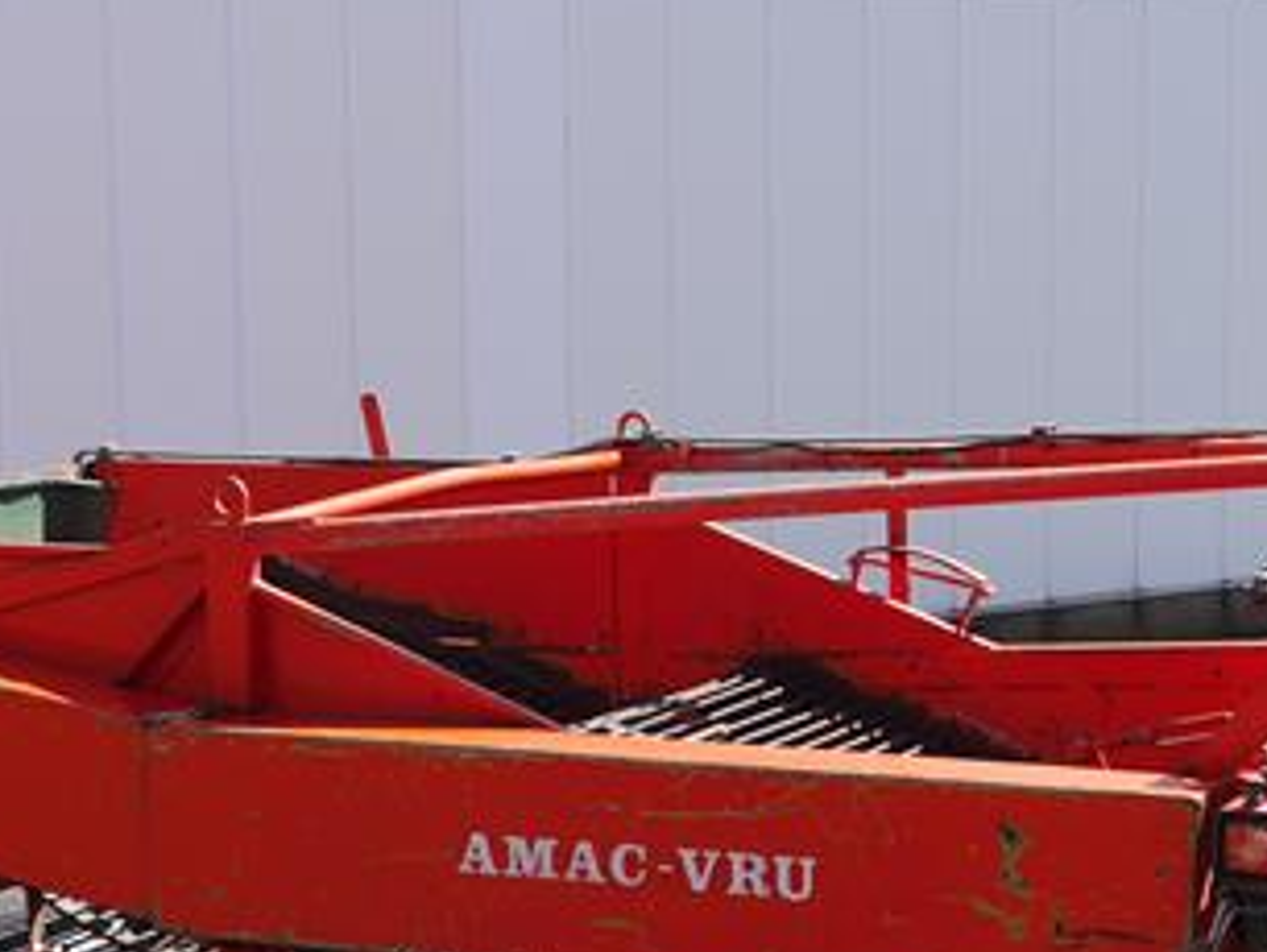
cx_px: 424
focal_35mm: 96
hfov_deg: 20.4
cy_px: 811
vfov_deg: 15.3
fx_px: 3517
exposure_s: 1/250
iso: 160
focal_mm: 23
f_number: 7.1
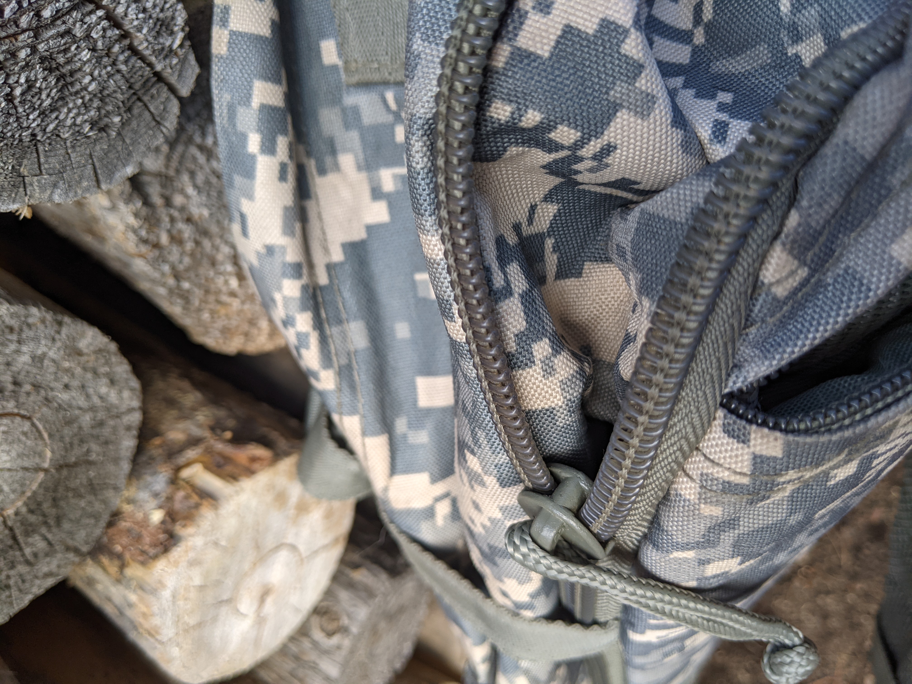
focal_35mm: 27
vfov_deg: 51.4
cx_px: 456
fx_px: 711
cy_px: 342
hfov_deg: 65.3
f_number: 1.8
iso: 53
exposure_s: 1/255
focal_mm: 4.44
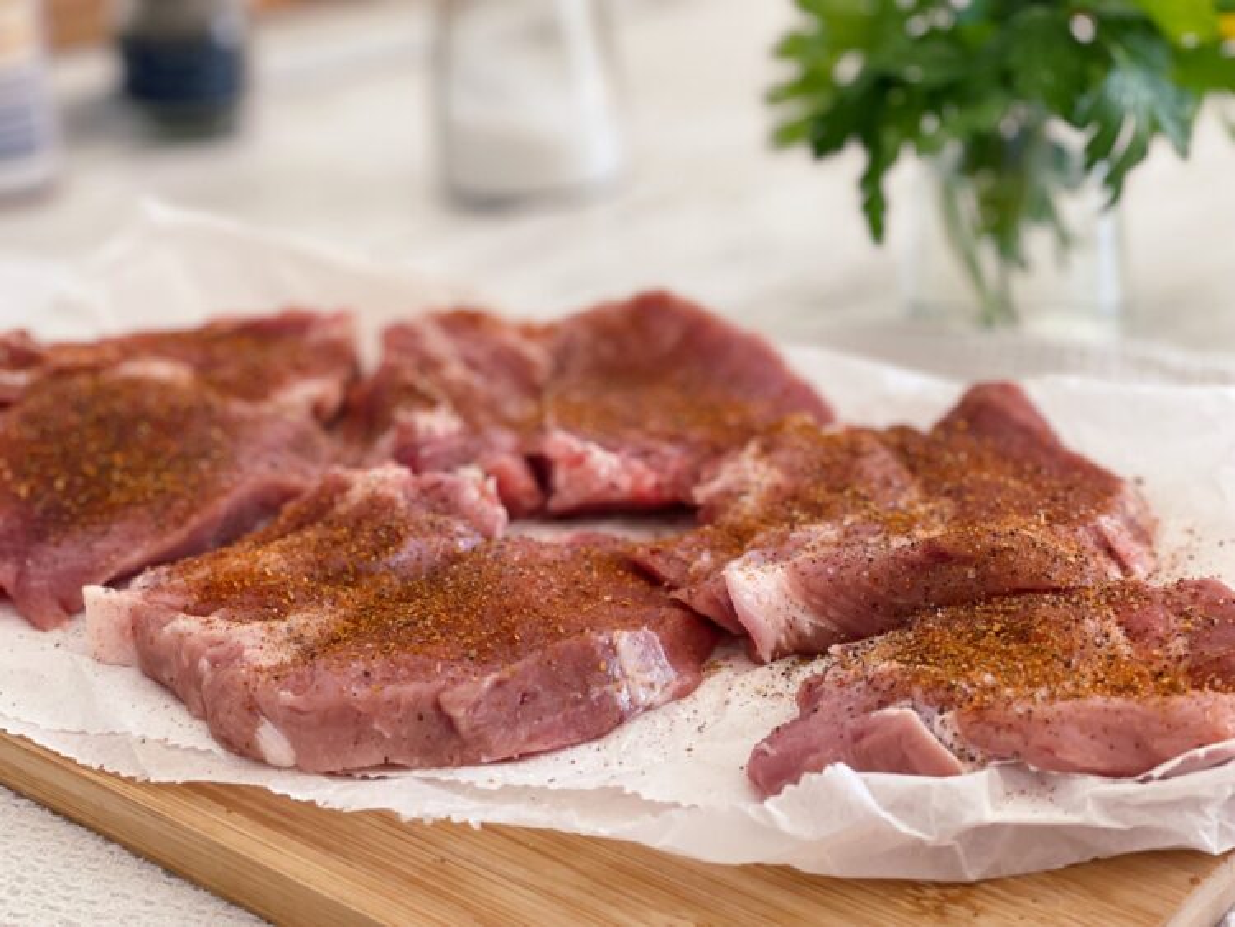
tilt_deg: -25.1
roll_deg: +3.4
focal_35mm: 64
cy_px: 464
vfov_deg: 22.9
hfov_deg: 30.3
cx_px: 618
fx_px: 2284
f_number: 2.2
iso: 80
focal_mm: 7.5
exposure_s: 1/121
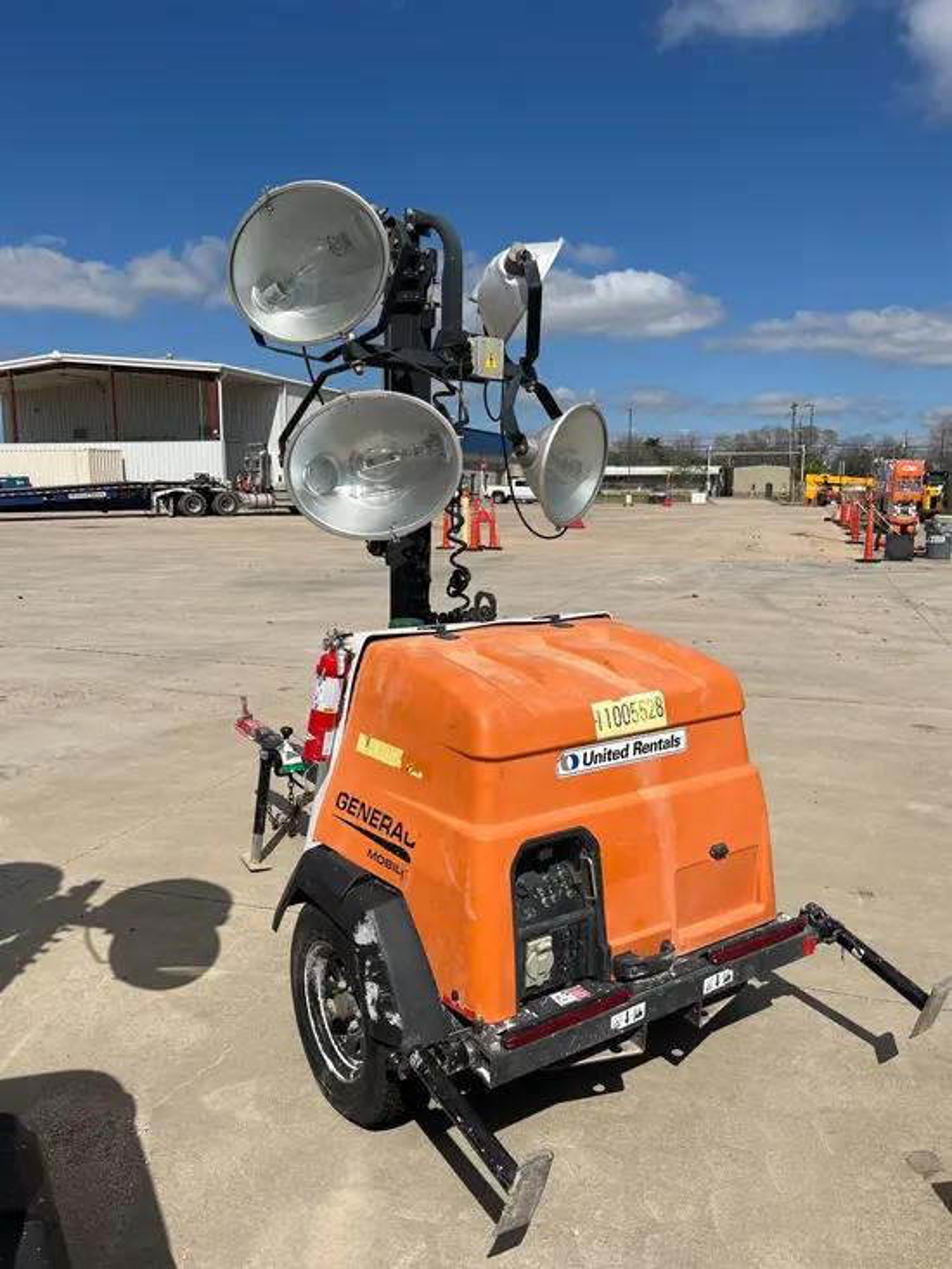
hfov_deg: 53.1
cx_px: 476
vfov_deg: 67.3
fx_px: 953
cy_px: 634
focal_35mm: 26
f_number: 1.6
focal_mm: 5.1
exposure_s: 1/7353
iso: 50
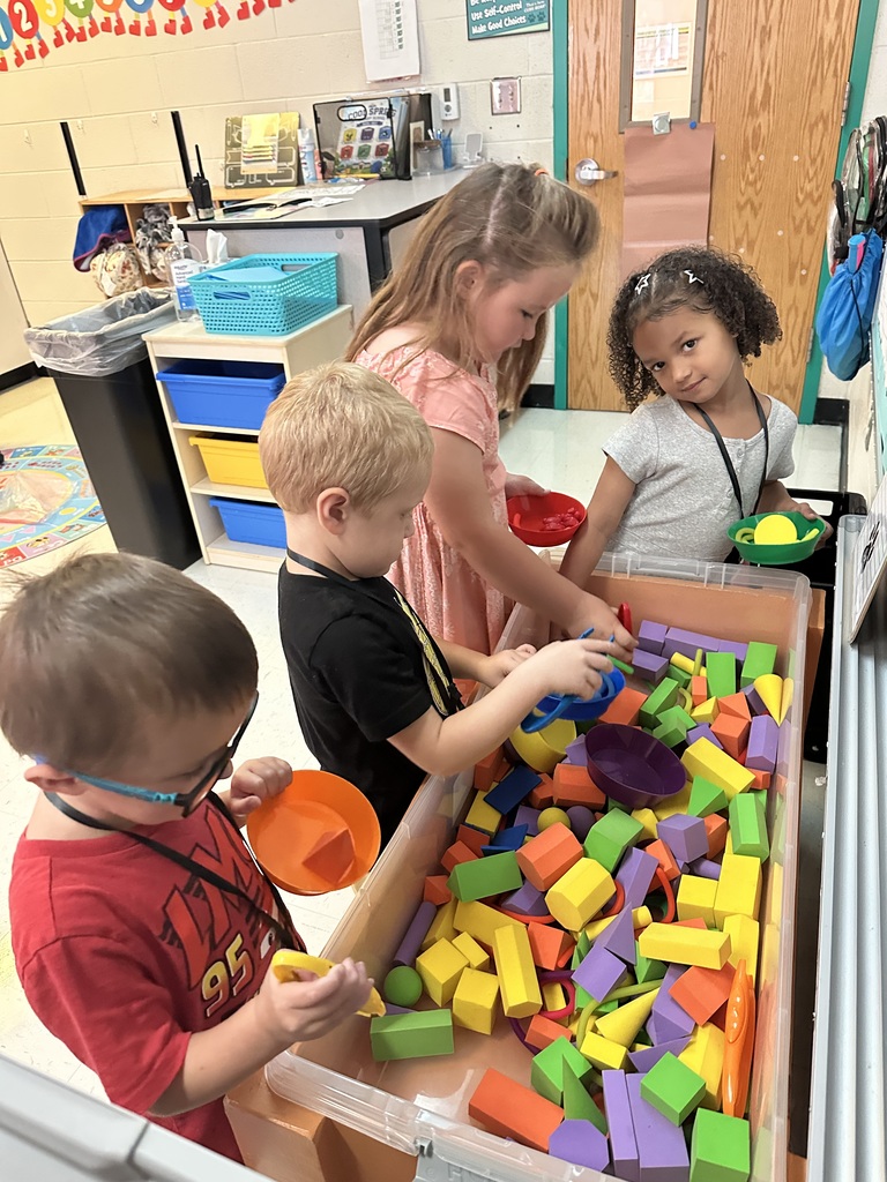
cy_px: 591
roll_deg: +5.7
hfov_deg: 56.8
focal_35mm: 24
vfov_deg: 71.6
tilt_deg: -31.0
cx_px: 444
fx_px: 820
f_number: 1.78
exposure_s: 1/40
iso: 800
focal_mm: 6.86
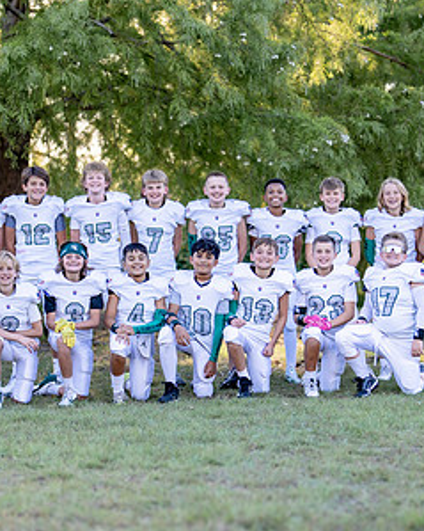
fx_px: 1616
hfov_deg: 14.9
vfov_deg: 18.6
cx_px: 187
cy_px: 286
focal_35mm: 103
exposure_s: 1/1000
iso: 100
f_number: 1.2
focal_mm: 50
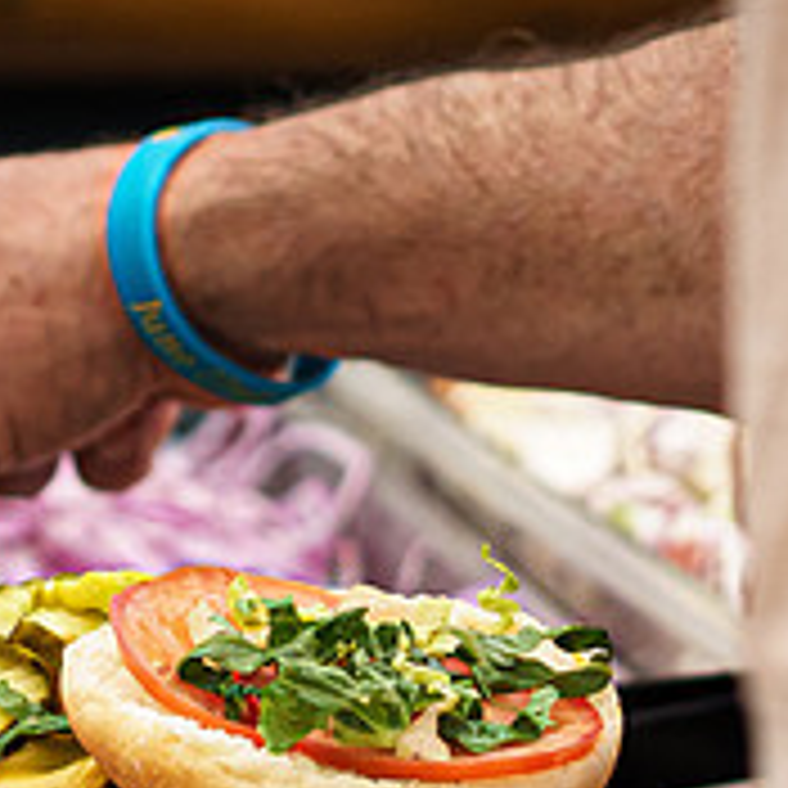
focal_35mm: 314
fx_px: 8087
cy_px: 669
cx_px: 137
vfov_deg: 5.6
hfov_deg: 5.6
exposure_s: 1/2000
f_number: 2.8
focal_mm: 55
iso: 160
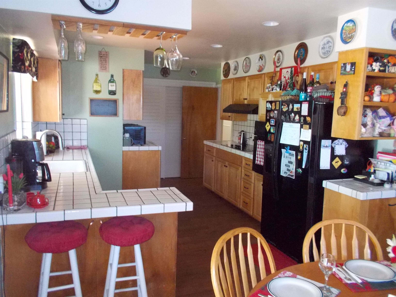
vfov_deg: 48.2
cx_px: 198
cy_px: 148
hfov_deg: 61.7
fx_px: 332
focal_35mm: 29
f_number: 3.3
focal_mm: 4.1
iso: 640
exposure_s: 1/30
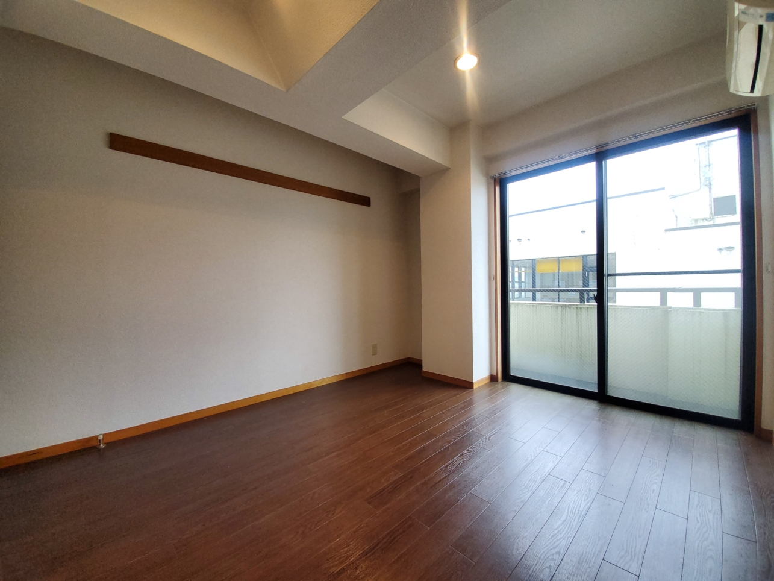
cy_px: 290
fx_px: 291
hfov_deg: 106.2
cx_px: 387
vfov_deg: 89.9
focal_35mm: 13
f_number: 2.2
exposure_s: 1/50
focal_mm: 1.8
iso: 160
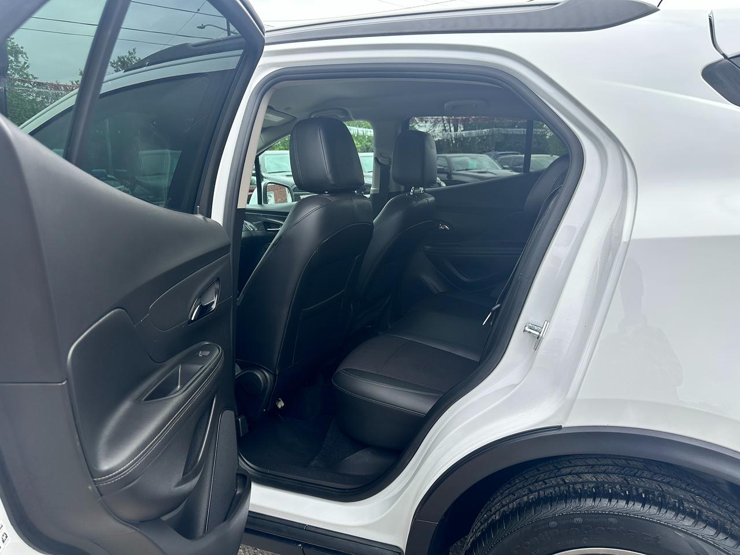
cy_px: 278
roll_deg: +0.2
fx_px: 513
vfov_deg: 56.8
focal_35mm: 24
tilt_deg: -10.2
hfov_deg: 71.6
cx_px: 370
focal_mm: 6.86
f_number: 1.78
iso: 80
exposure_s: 1/989
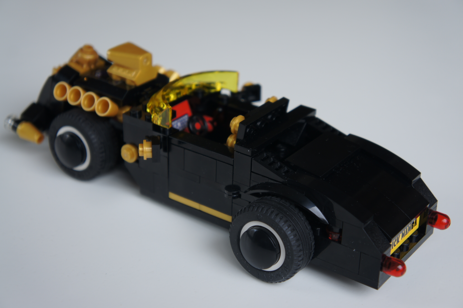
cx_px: 232
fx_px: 810
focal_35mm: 63
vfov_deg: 21.5
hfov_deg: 31.9
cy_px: 154
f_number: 4.5
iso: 400
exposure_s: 1/80
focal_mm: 42
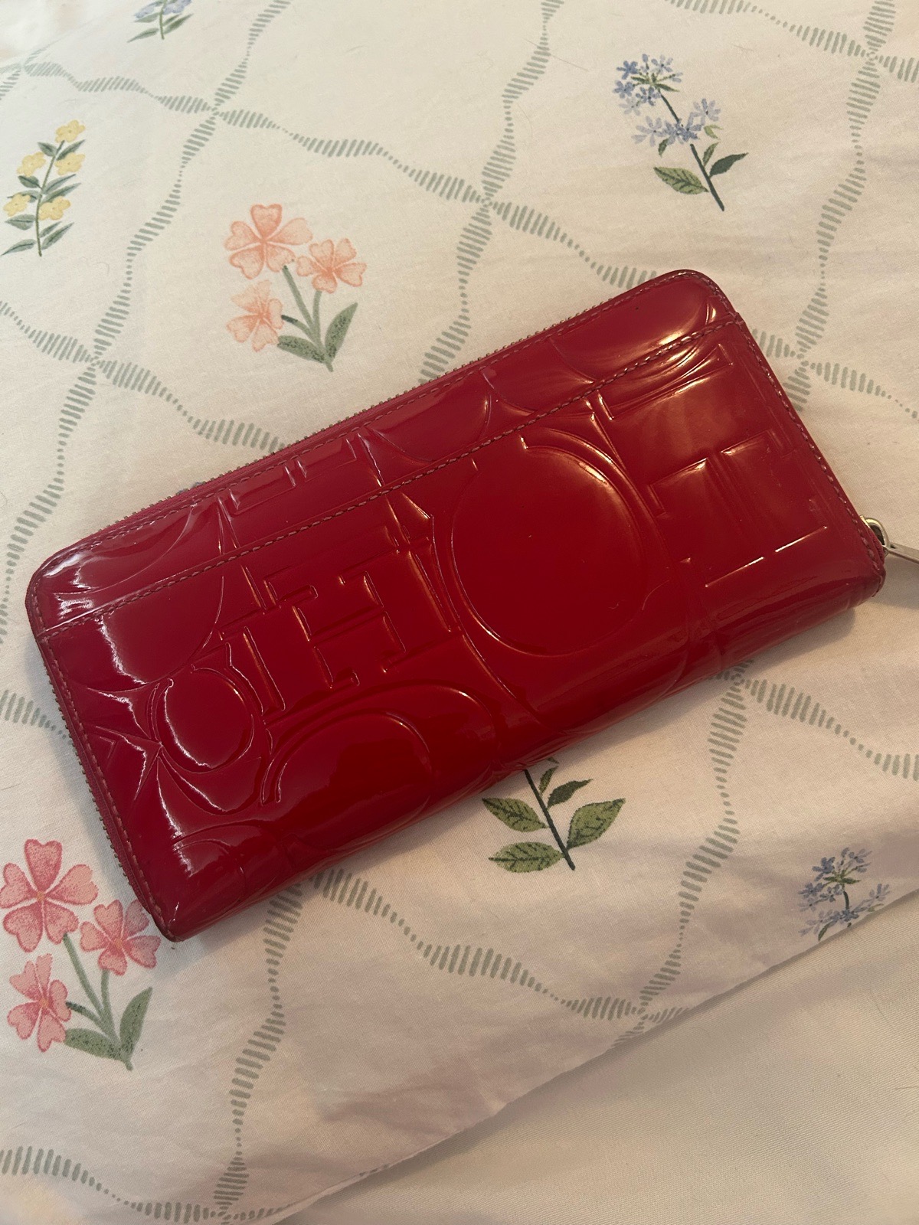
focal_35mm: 26
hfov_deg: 53.1
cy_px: 612
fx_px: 920
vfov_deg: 67.3
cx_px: 460
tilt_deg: -61.9
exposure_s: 1/50
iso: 200
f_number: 1.5
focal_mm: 5.7
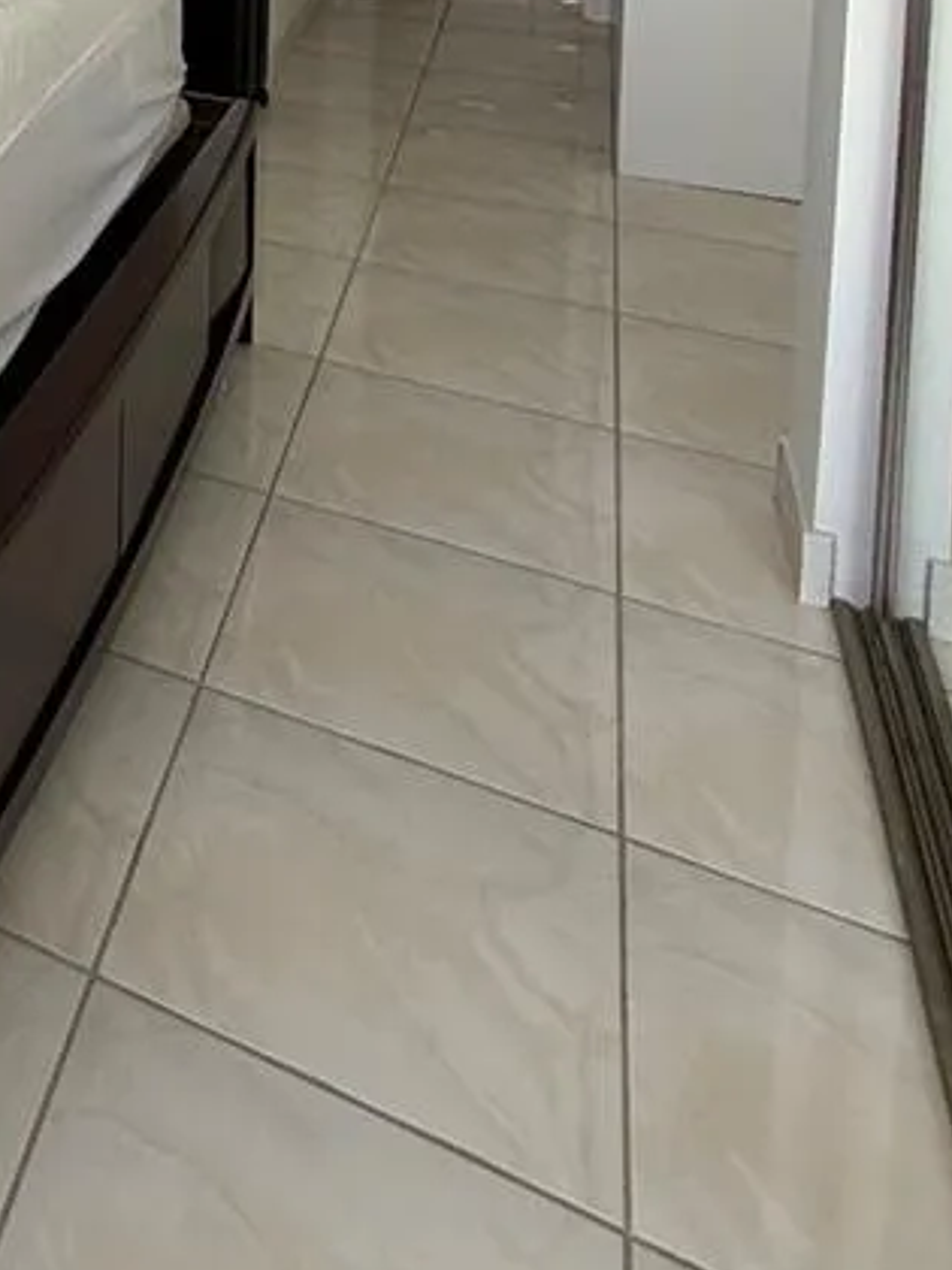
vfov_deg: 36.7
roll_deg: +0.9
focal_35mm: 40
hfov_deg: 29.1
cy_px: -230
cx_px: -290
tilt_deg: -5.3
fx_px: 1467
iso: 100
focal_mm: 2.22
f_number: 2.2
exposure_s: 1/121
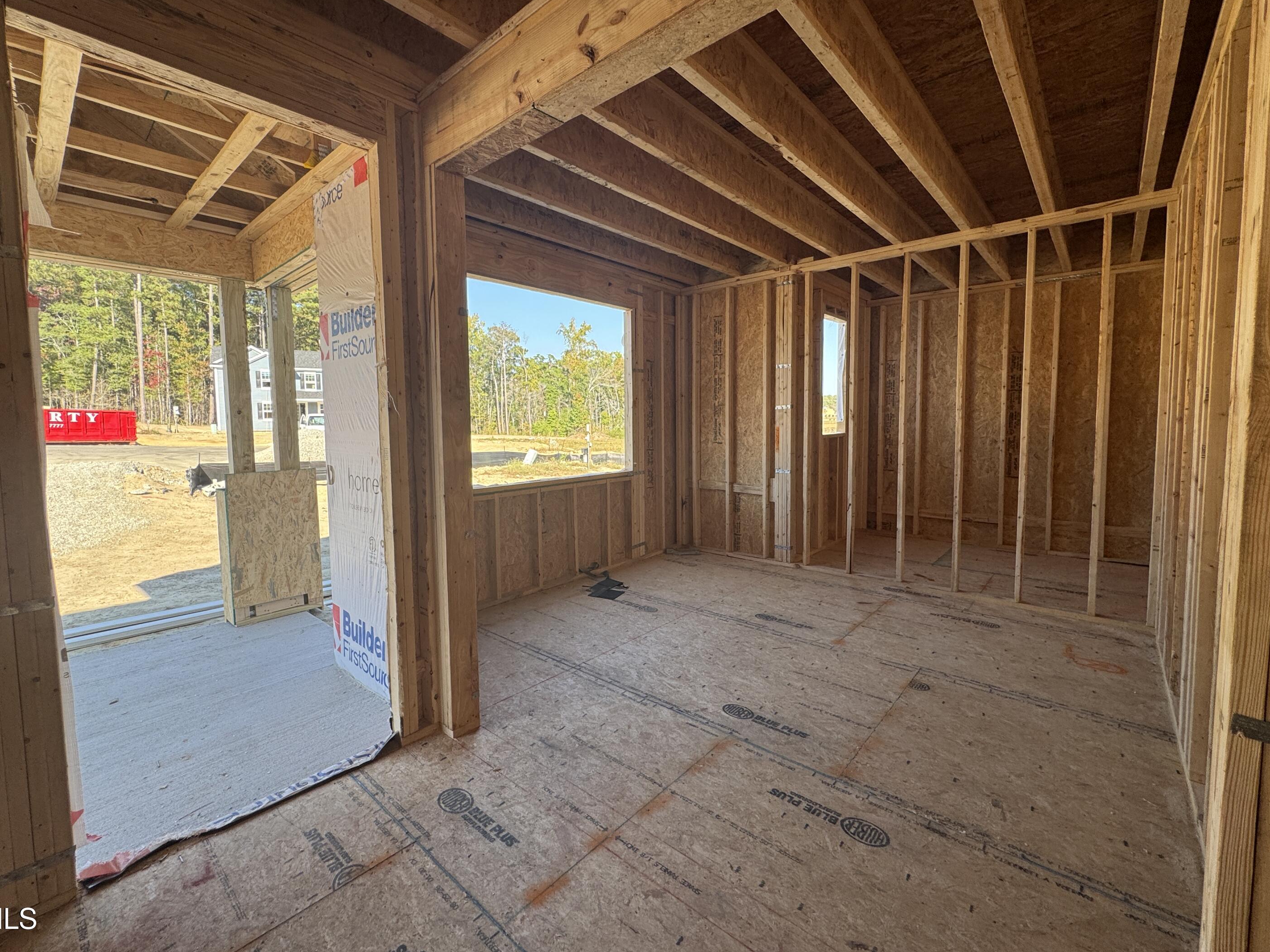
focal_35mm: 15
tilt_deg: -4.5
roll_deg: +0.5
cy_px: 456
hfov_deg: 98.2
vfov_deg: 81.7
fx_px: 550
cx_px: 636
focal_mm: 2.22
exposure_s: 1/150
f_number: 2.2
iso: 50
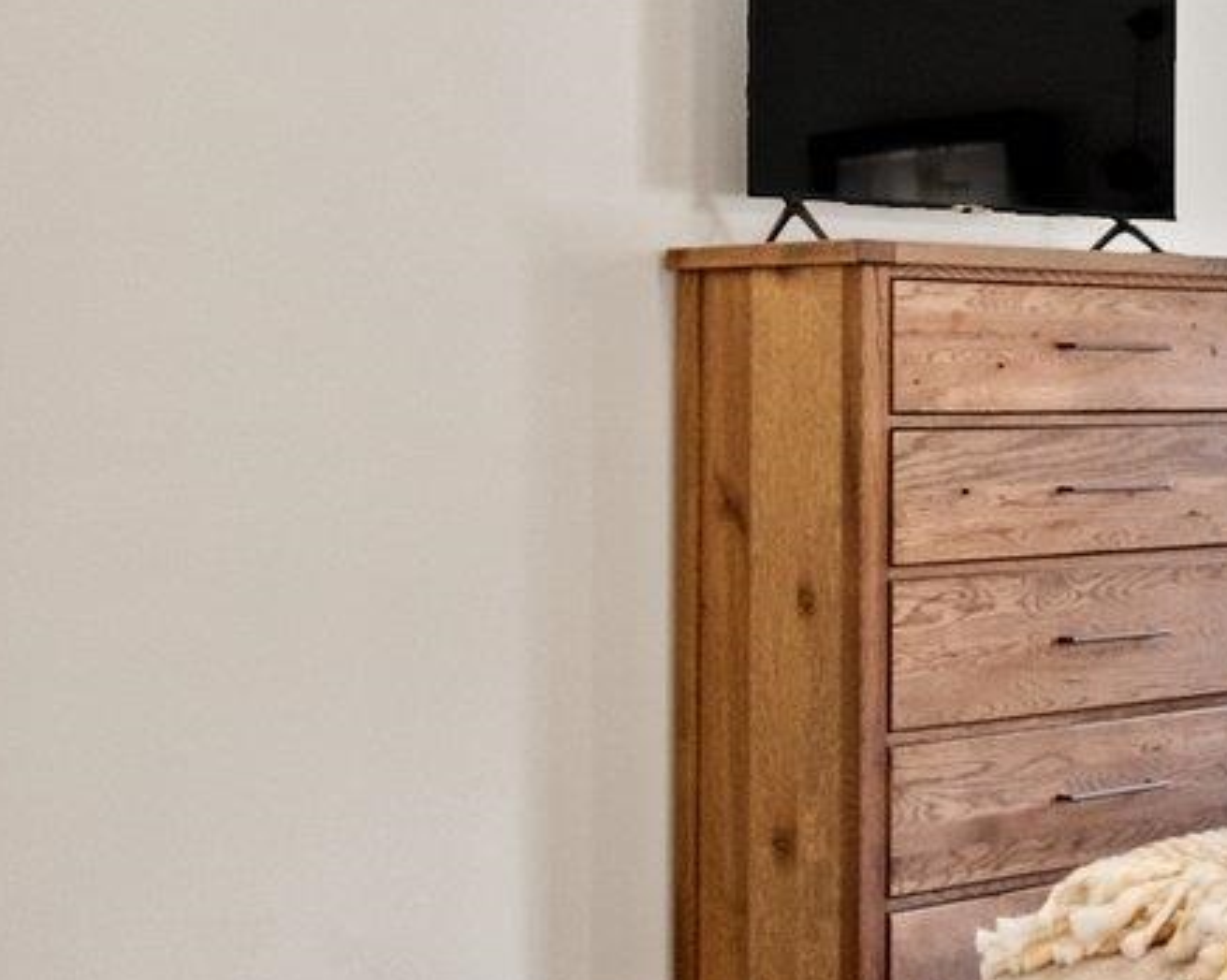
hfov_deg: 28.4
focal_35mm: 66
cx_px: 907
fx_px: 2395
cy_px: 375
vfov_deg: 23.1
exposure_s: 1/3
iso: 500
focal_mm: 10
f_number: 8
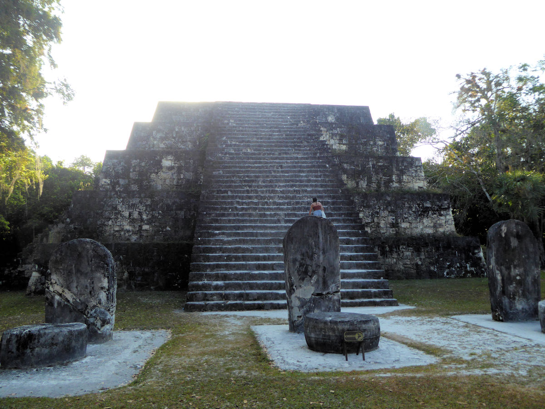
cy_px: 204
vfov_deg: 49.7
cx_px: 272
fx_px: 441
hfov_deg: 63.4
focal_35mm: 28
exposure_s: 1/250
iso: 100
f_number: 3.5
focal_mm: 5
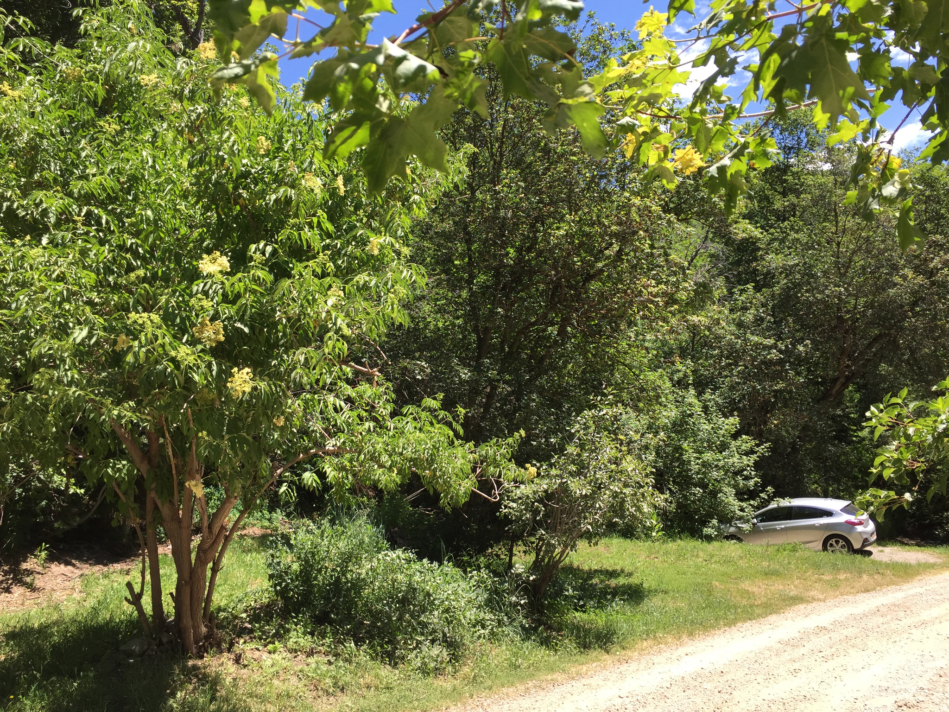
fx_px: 795
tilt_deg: +4.4
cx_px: 474
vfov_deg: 48.2
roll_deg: +5.9
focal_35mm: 29
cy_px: 356
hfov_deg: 61.7
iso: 32
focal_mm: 4.15
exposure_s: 1/760
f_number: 2.2
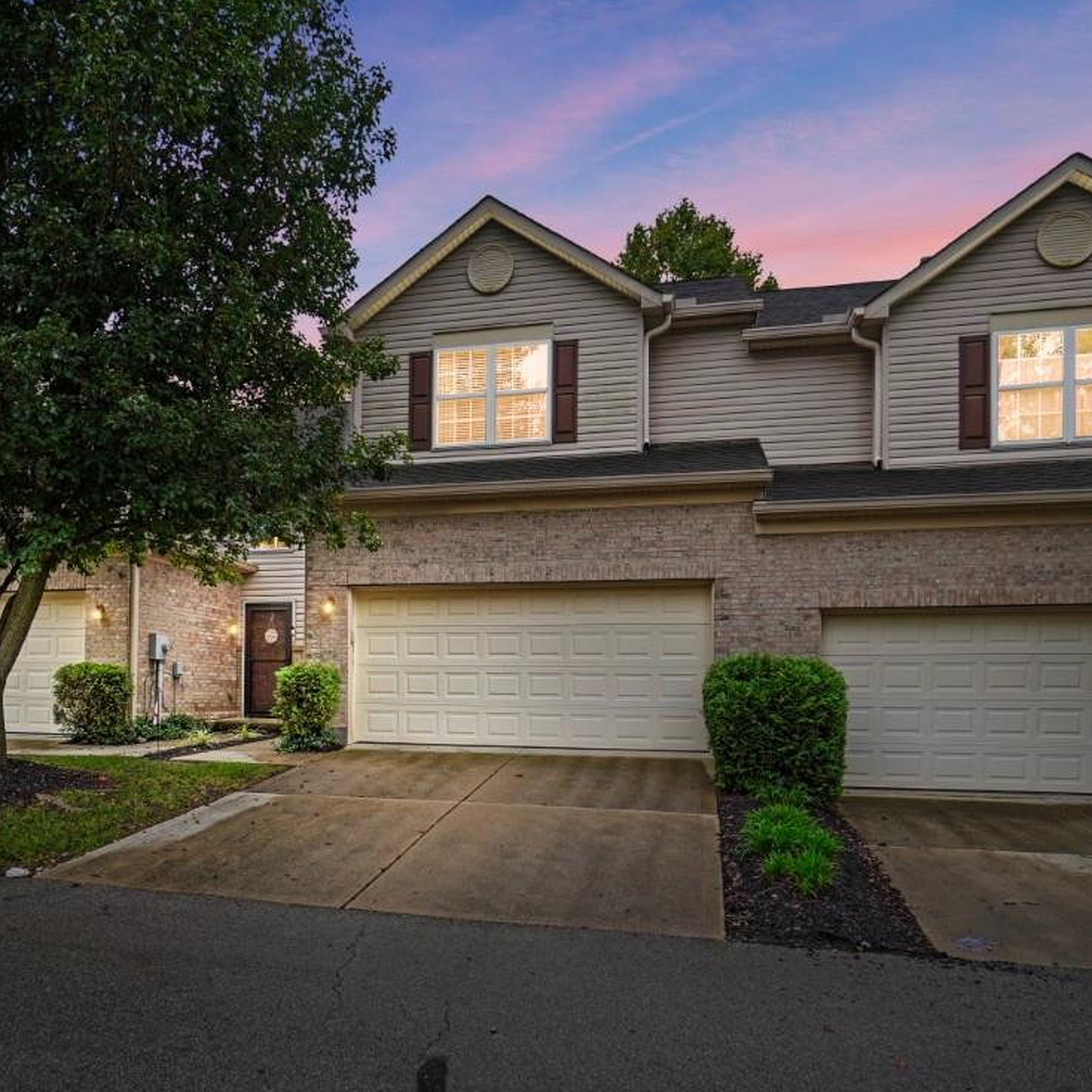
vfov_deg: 65.0
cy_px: 556
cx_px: 463
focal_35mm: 24
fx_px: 857
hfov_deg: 64.7
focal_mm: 12
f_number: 4.5
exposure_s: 1/40
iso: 100
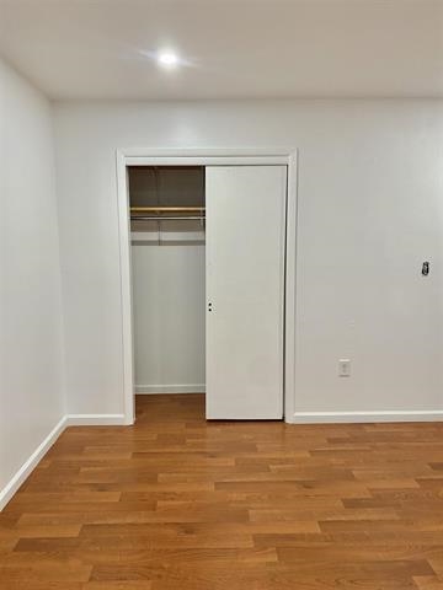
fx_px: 444
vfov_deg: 67.3
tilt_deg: -5.7
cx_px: 222
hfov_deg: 53.1
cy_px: 295
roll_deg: +0.0
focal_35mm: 26
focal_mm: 4.25
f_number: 1.8
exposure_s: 1/60
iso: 100
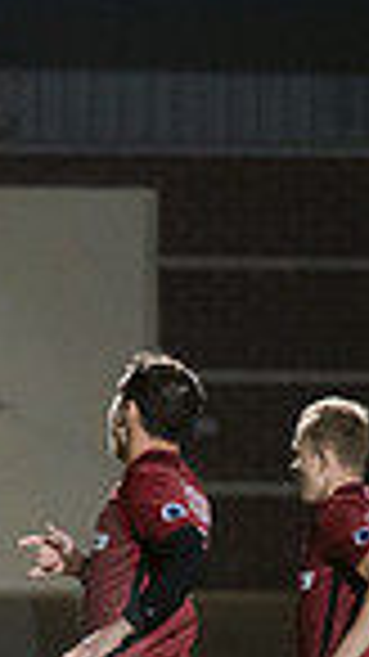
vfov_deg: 2.1
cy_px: 853
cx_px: -951
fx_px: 18338
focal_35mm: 1053
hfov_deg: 1.1
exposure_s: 1/500
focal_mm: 200
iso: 2500
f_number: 2.8
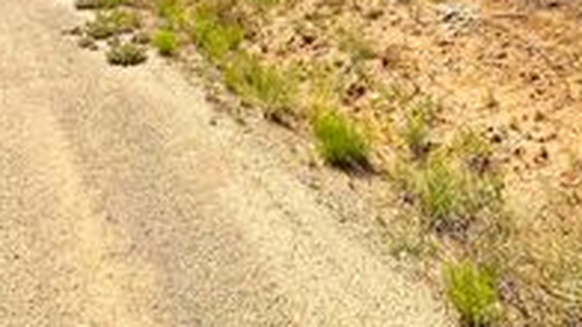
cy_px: -153
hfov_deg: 51.5
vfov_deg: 24.3
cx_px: 321
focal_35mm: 39
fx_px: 602
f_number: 2.2
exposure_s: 1/3731
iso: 50
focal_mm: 2.22
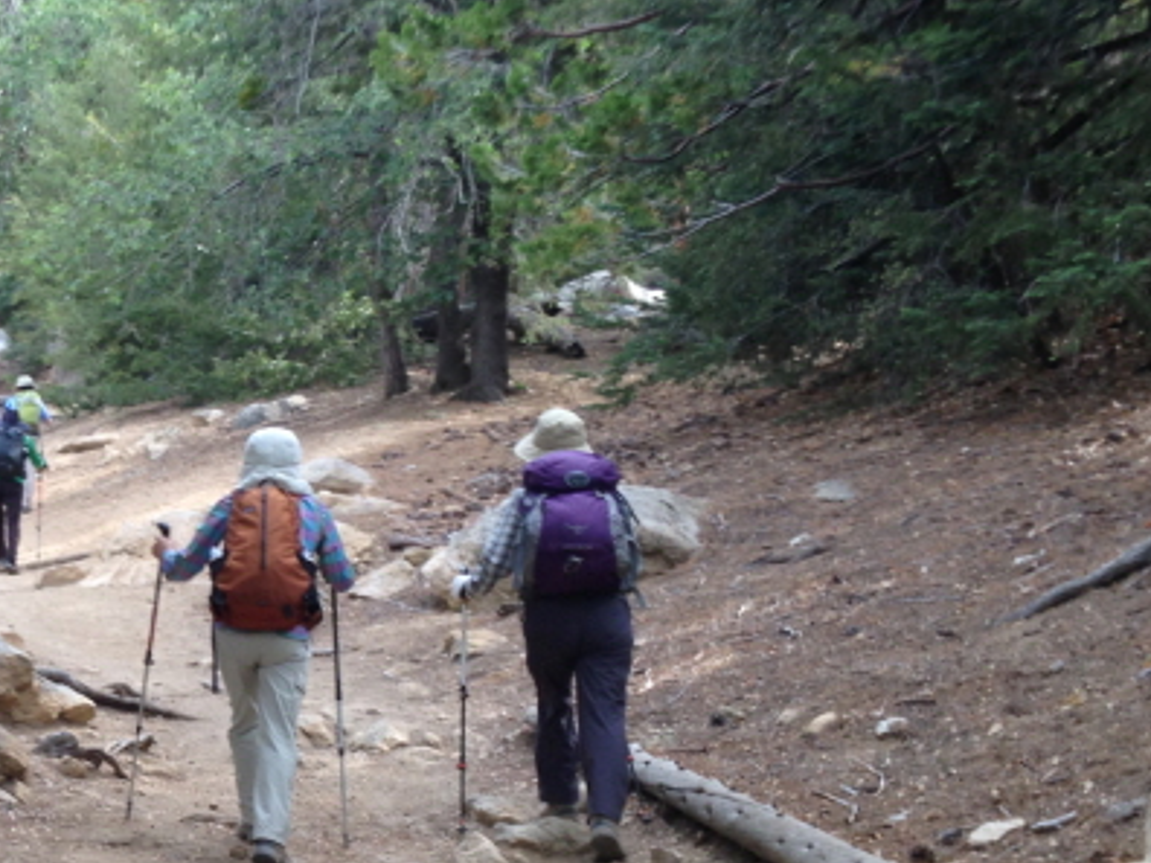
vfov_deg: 19.5
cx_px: 58
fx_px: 2494
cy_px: 670
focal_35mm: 75
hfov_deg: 25.0
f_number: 2.4
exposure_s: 1/142
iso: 50
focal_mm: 4.12
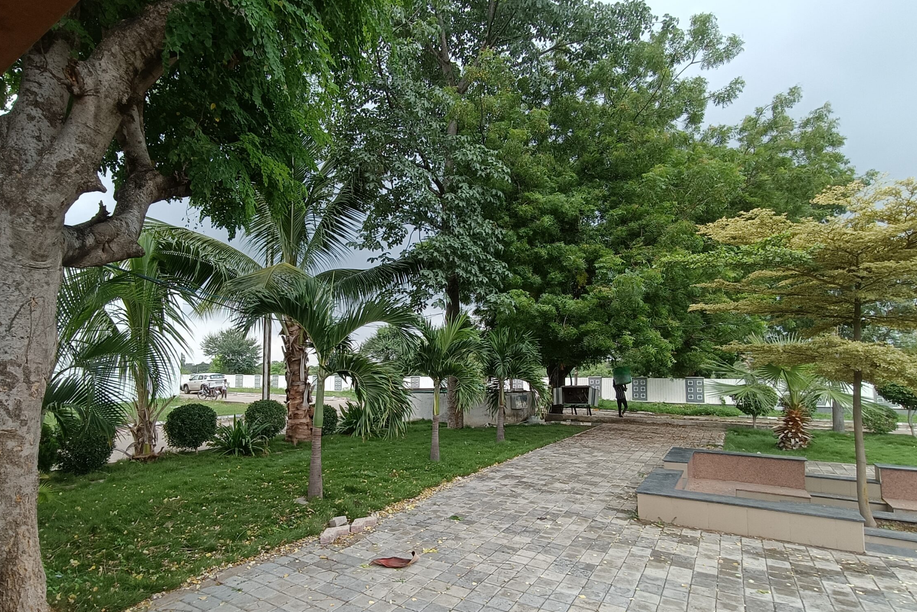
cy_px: 340
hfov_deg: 86.5
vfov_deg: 64.4
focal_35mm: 19
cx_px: 401
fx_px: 484
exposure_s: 1/220
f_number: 2.2
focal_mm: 1.68
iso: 64
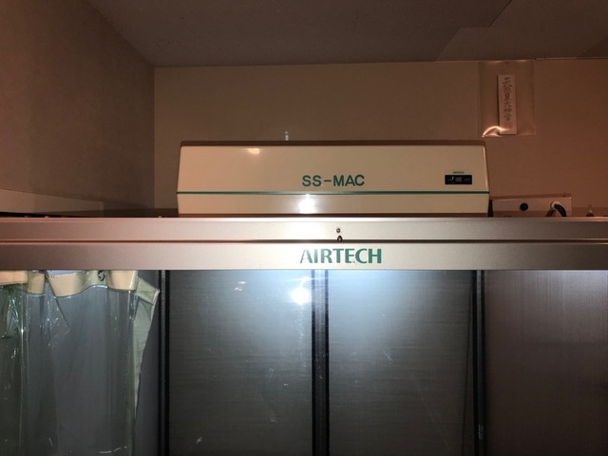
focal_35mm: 28
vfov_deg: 49.7
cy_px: 228
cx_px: 304
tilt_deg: +0.7
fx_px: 492
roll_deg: +0.7
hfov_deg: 63.4
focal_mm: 3.99
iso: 20
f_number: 1.8
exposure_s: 1/49
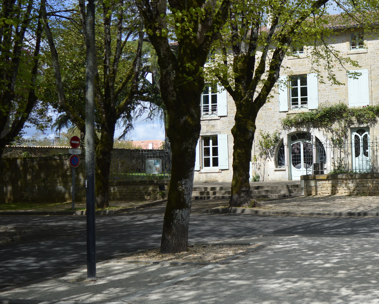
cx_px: 332
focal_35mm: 53
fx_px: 595
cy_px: 104
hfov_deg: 33.7
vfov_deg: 28.4
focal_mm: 20
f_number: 3.5
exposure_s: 1/1000
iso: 100
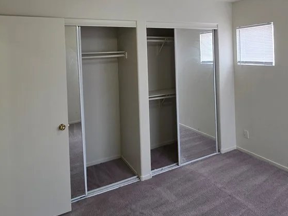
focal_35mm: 24
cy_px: 58
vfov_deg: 54.5
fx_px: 200
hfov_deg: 71.6
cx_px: 140
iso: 250
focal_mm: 2.2
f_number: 1.9
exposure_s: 1/120
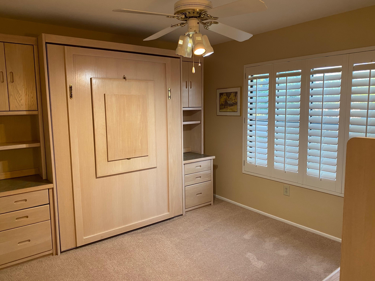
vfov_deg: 53.1
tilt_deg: -6.6
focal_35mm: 26
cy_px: 140
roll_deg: +0.0
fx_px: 282
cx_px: 188
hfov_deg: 67.3
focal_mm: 4.25
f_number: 1.8
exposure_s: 1/60
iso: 200
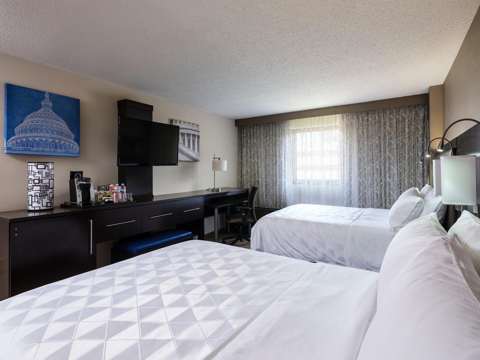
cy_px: 180
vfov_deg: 71.6
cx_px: 240
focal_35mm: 18
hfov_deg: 87.8
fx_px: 250
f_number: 11
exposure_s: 2.5
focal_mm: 23
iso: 100
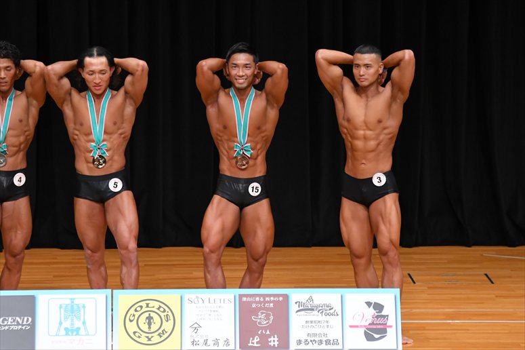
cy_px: 175
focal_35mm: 270
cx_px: 262
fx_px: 3936
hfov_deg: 7.6
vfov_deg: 5.1
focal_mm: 180
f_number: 5.6
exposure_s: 1/400
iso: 3200
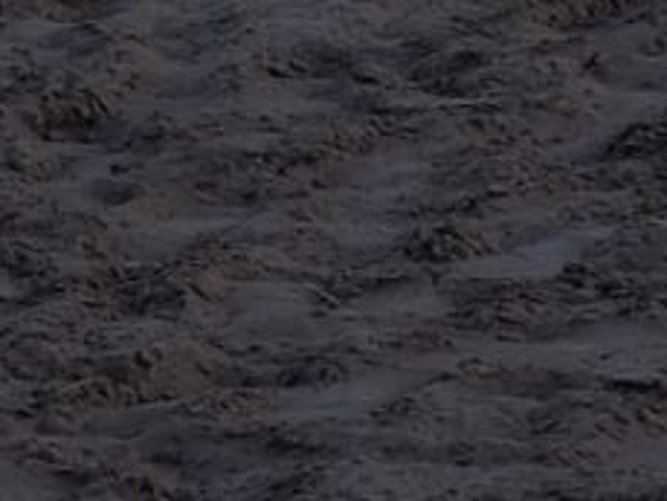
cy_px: -788
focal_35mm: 328
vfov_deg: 4.4
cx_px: -1076
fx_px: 6327
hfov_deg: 5.8
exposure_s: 1/1073
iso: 100
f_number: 1.8
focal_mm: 4.75
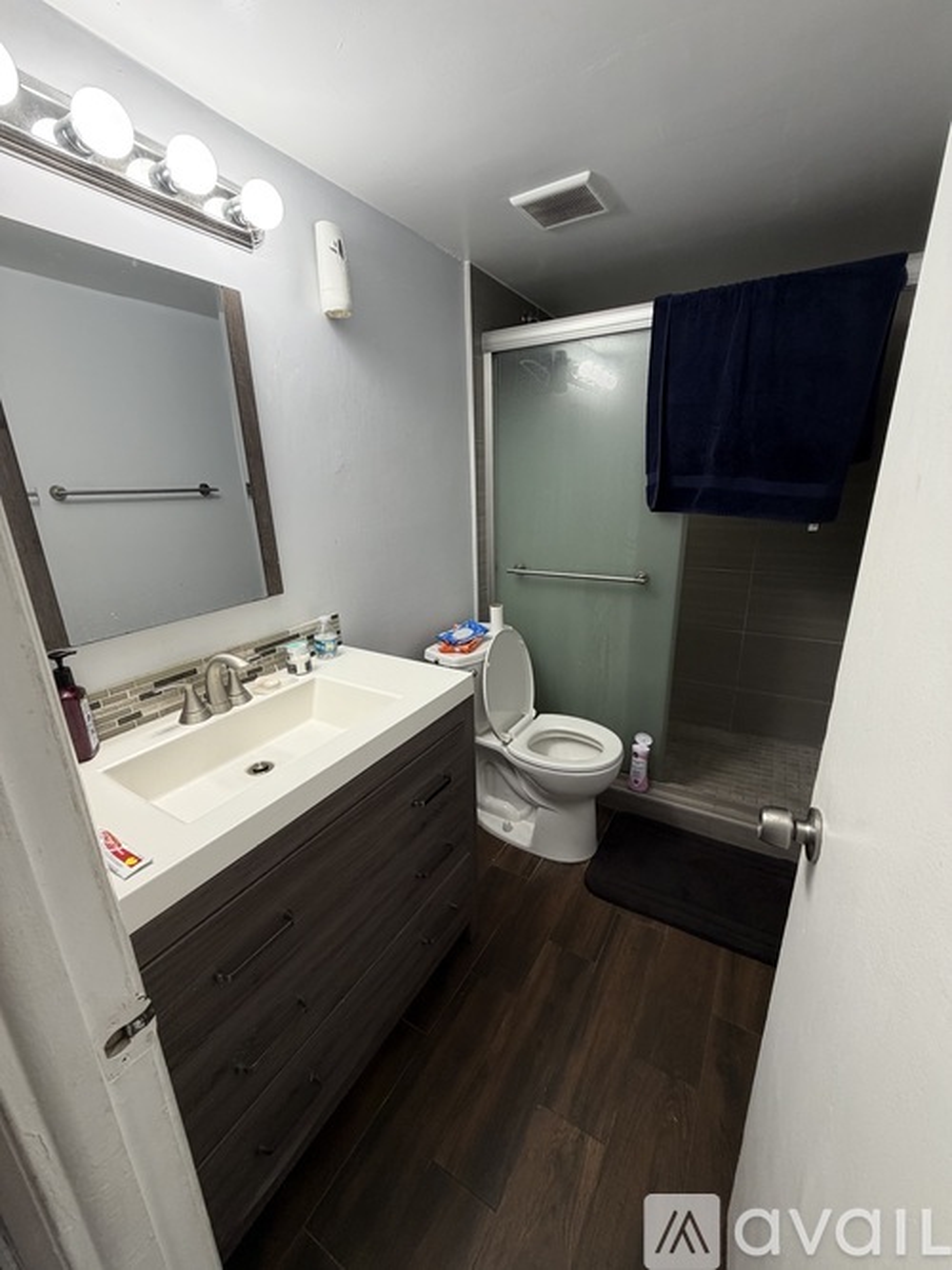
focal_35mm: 14
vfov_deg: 102.1
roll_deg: +1.5
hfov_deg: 85.7
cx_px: 476
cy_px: 635
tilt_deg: -16.7
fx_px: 514
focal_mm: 2.22
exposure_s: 1/60
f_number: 2.2
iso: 200
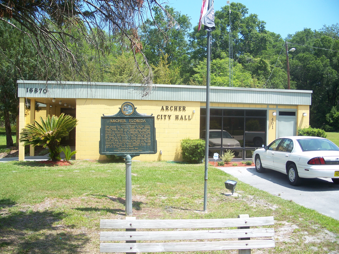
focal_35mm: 37
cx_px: 170
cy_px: 127
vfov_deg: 38.7
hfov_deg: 50.1
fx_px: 362
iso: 64
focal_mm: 7.8
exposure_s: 1/400
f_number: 2.8
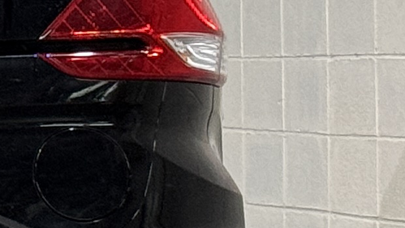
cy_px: 109
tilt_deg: +0.1
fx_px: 3641
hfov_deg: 5.9
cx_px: -833
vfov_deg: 3.6
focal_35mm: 339
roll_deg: -0.2
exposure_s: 1/60
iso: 125
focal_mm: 6.76
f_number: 1.78
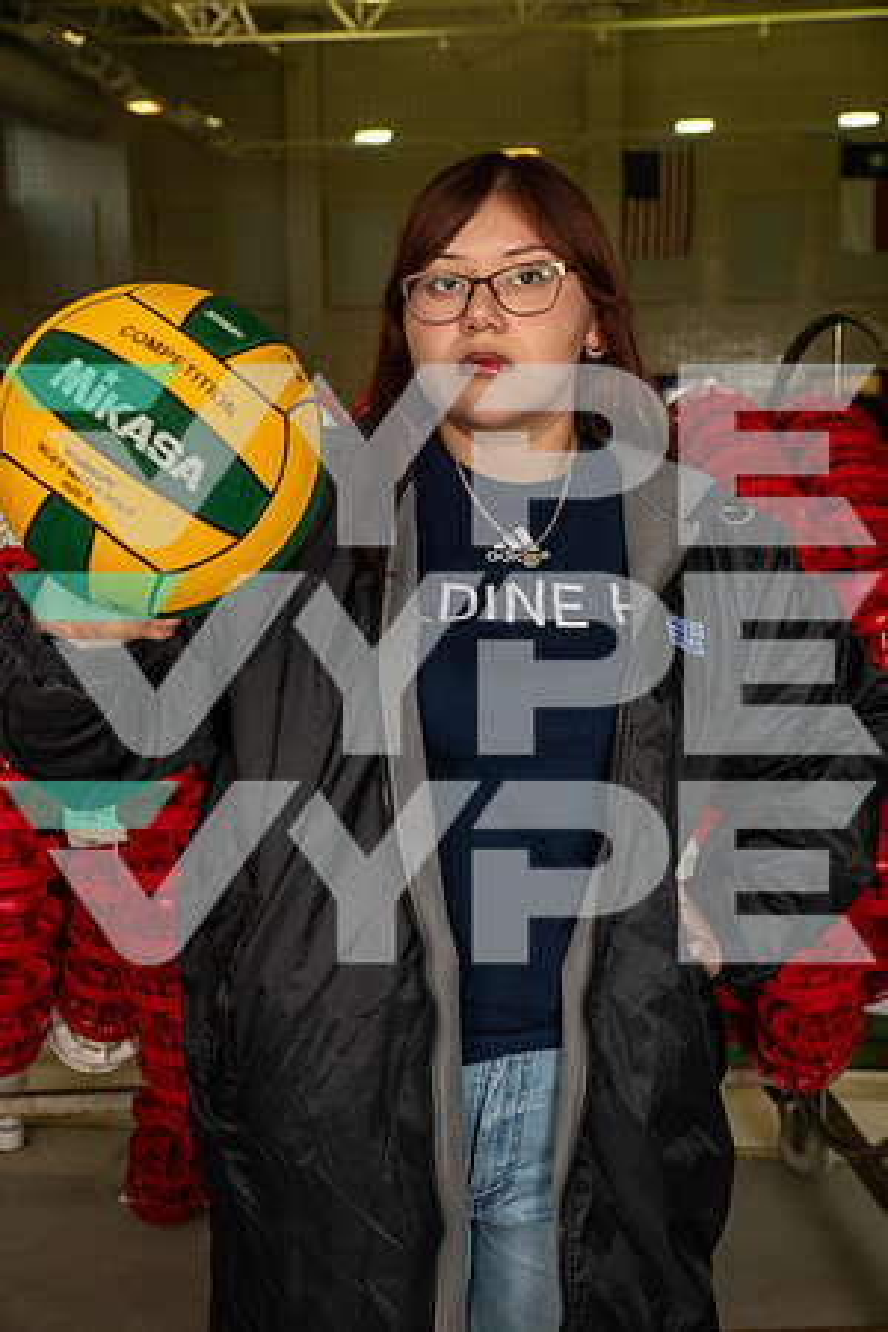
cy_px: 666
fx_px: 2035
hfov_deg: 24.6
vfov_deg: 36.2
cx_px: 444
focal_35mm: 55
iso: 500
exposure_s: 1/250
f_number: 7.1
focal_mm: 55
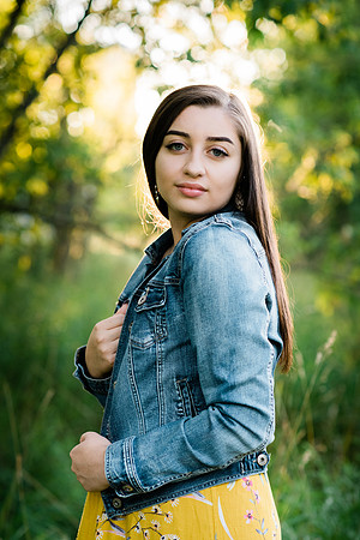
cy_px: 270
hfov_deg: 16.1
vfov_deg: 23.9
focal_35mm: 85
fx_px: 1275
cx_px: 180
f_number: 2.8
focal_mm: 85
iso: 1000
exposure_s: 1/640
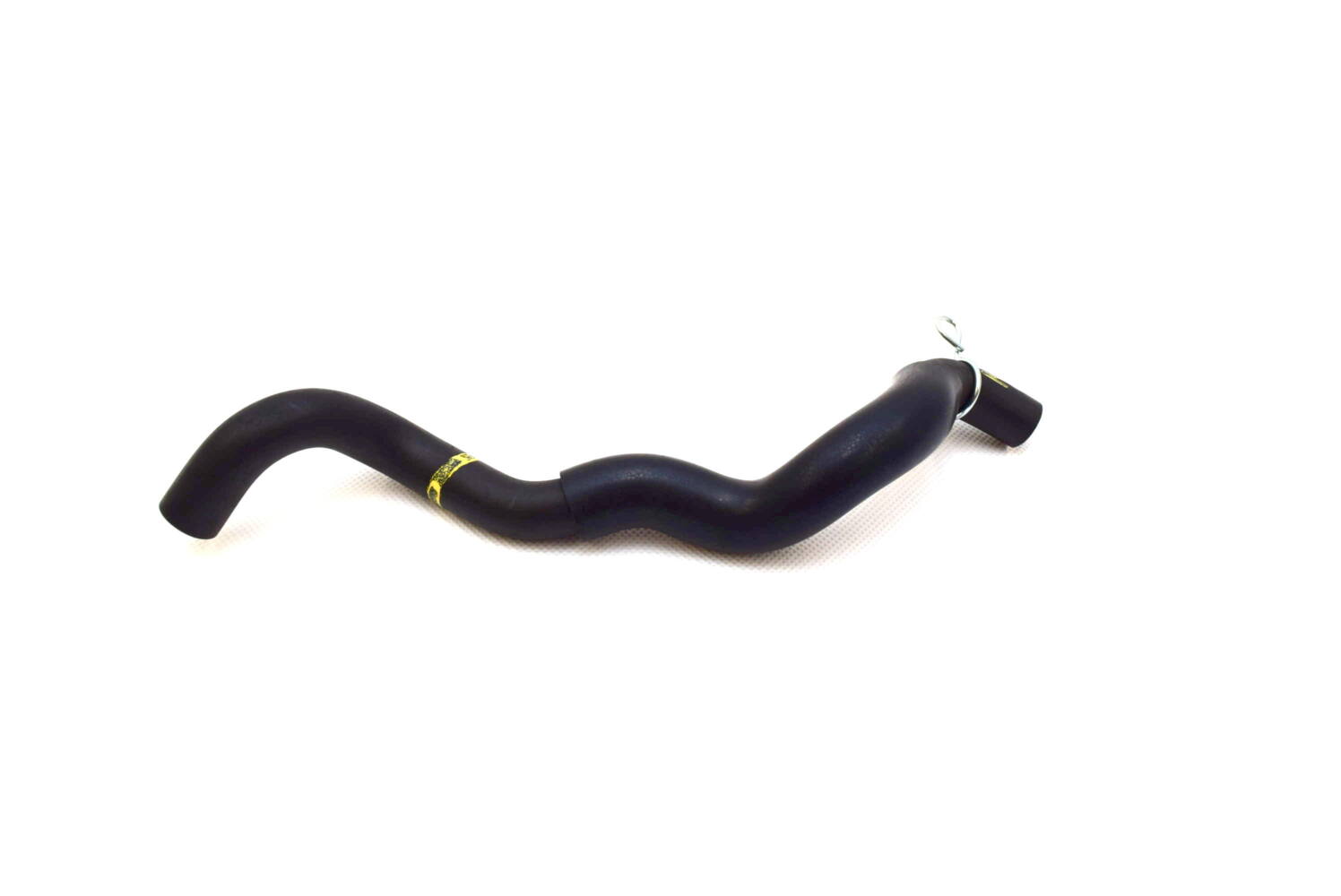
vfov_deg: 48.0
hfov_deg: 67.3
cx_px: 670
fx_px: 1006
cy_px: 448
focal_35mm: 27
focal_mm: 18
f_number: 9
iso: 400
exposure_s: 1/200
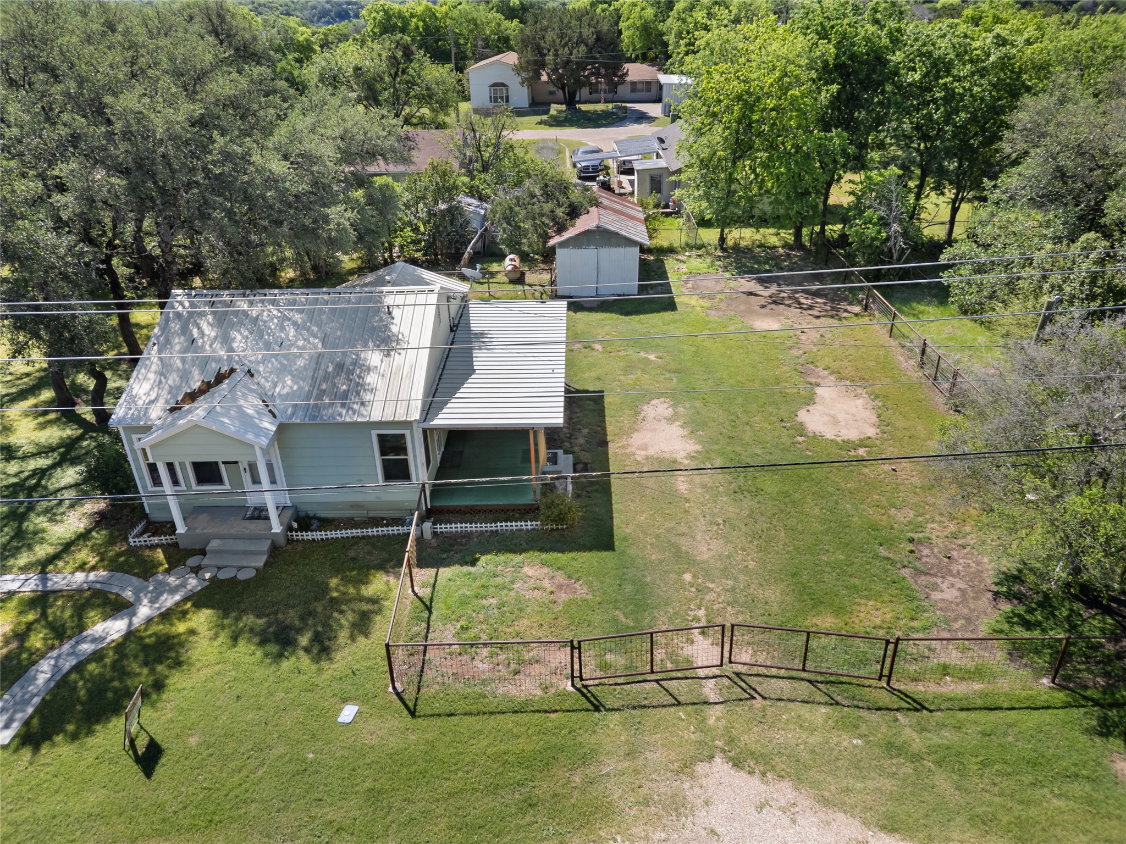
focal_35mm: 24
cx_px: 563
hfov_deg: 71.6
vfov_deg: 56.8
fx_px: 781
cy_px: 422
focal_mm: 6.72
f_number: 1.7
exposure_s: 1/1250
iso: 100
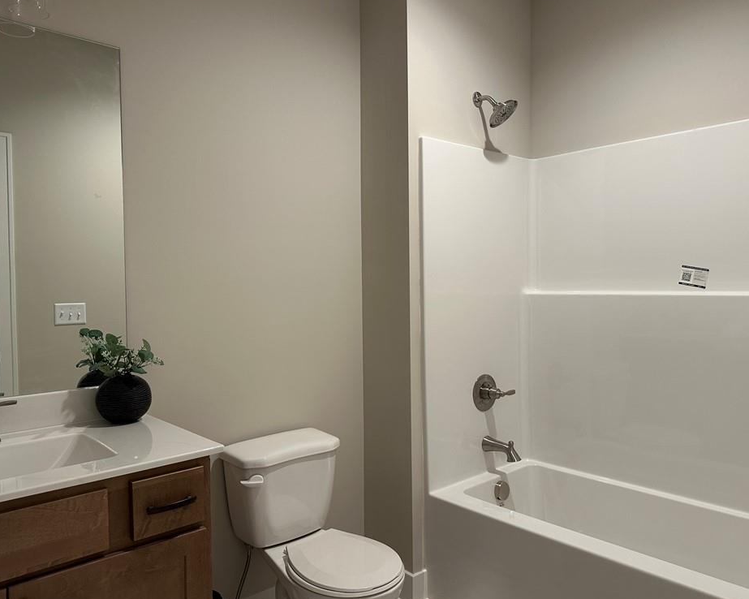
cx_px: 385
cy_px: 299
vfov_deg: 54.9
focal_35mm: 26
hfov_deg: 66.0
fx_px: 576
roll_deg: +0.3
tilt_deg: -2.0
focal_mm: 6.86
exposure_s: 1/60
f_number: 1.78
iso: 125
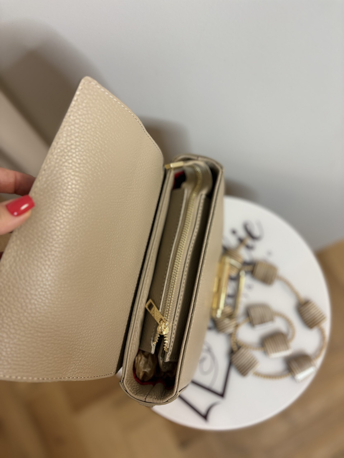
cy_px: 229
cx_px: 172
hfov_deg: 53.1
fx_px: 345
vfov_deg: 67.3
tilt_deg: -76.3
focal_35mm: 26
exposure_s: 1/60
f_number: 1.6
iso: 160
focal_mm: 5.96
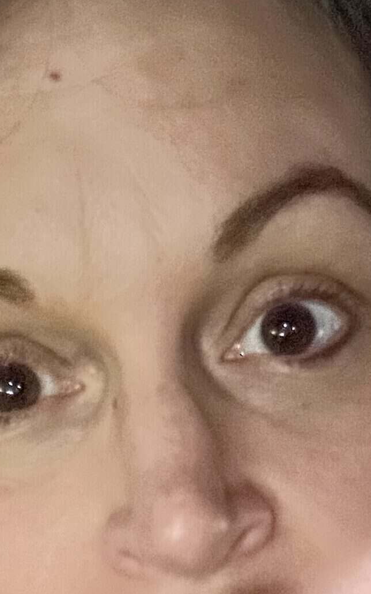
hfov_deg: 16.5
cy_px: 652
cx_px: 175
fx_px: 1278
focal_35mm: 79
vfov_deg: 24.4
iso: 1600
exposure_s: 1/15
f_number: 1.9
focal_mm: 2.69
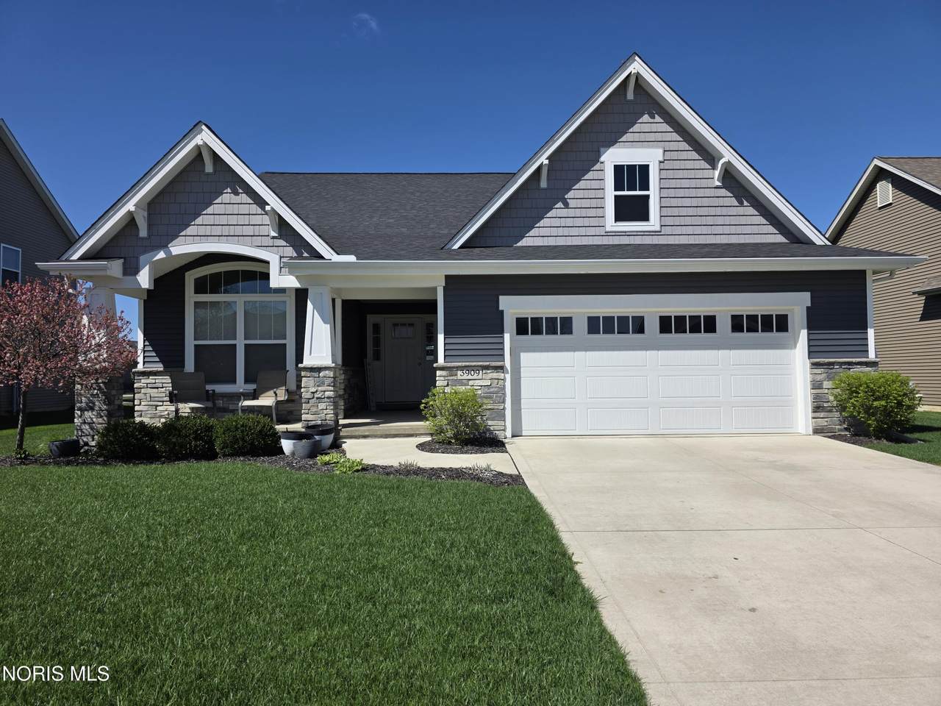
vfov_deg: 58.9
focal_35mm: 23
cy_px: 353
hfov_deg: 73.9
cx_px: 470
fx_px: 625
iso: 80
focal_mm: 6.3
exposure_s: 1/7944
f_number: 1.7
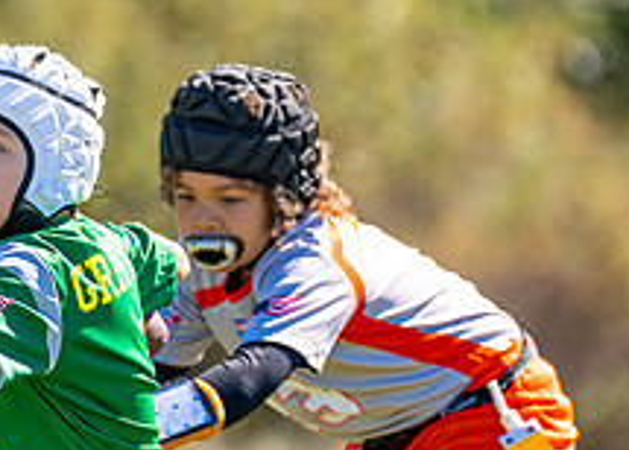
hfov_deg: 2.4
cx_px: -14
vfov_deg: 1.7
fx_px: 14770
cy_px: 239
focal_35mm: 826
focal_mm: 200
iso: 200
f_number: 2.8
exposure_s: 1/1600
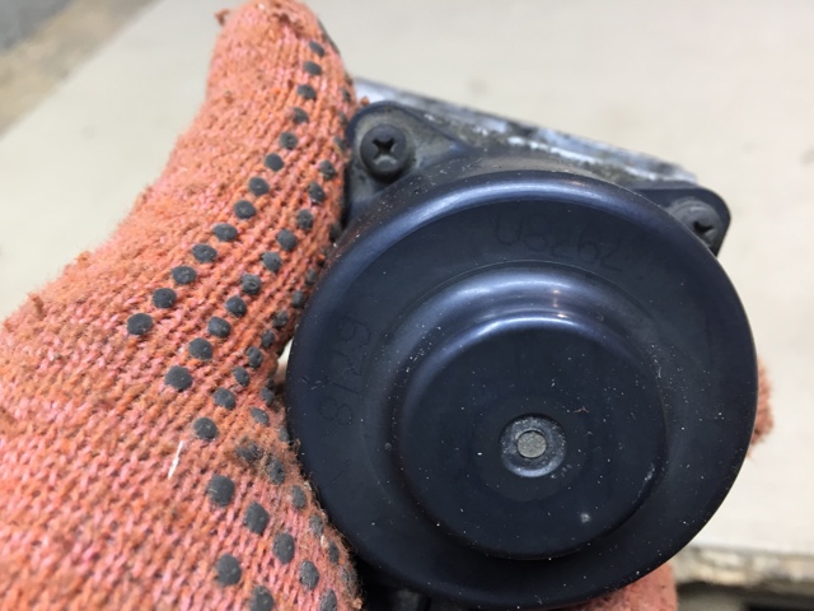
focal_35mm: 29
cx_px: 407
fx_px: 682
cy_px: 306
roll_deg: +6.1
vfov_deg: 48.2
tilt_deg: -42.0
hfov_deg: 61.7
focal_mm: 4.15
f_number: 2.2
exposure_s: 1/33
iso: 100
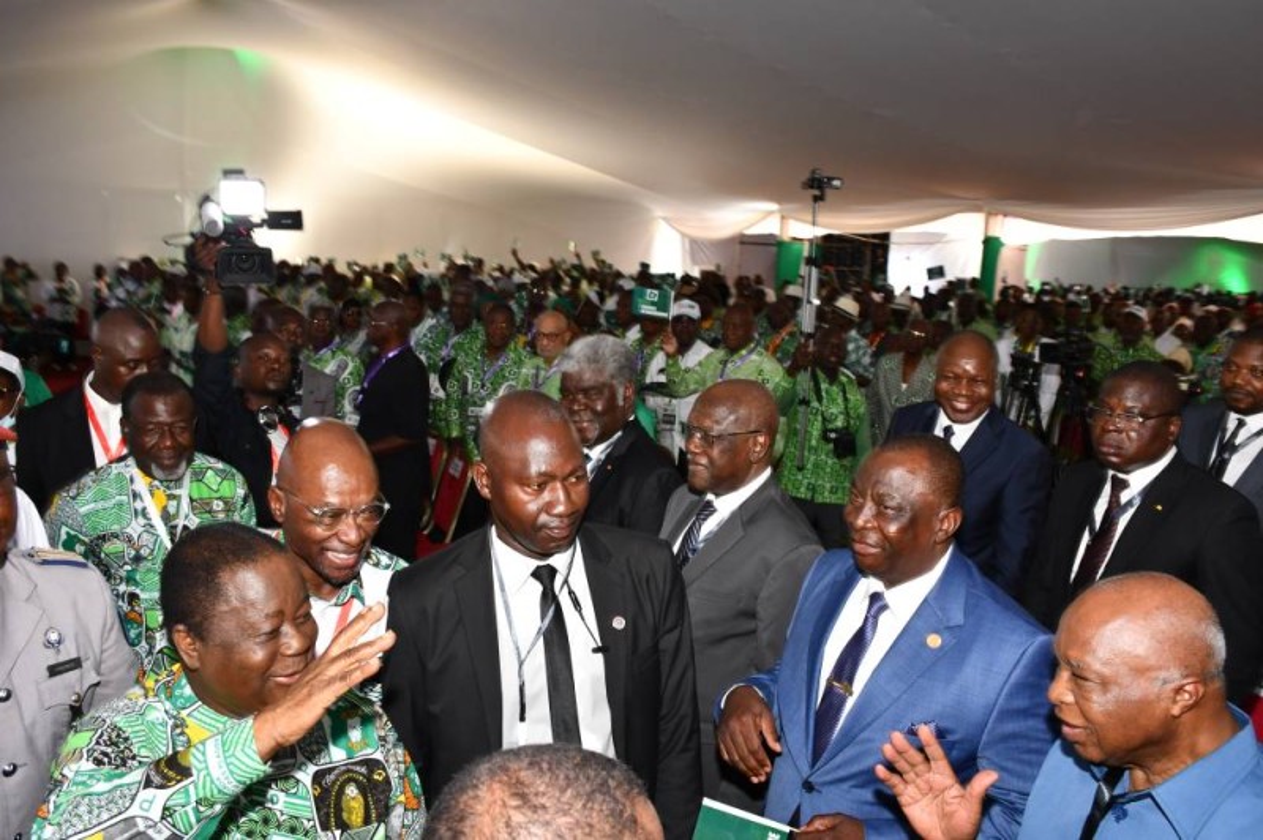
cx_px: 632
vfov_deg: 43.5
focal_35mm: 30
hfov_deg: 62.0
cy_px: 420
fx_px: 1052
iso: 800
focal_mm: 20
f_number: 6.3
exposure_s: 1/100
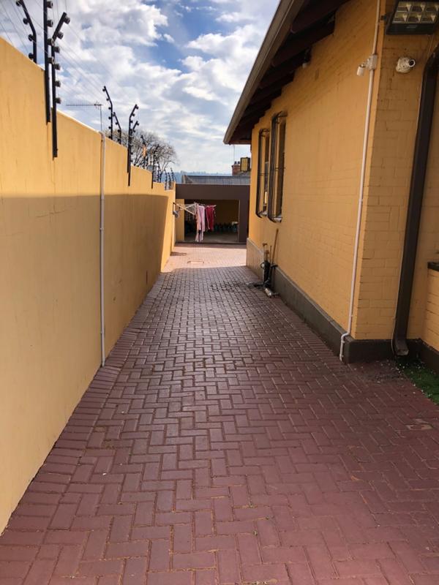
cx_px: 220
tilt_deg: -12.9
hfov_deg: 49.7
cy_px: 292
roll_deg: -1.7
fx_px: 473
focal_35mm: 28
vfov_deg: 63.4
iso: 20
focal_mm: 4
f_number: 1.8
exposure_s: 1/787
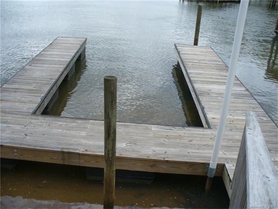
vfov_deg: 38.7
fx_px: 297
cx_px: 139
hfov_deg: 50.1
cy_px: 104
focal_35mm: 37
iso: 80
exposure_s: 1/125
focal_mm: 6.1
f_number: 5.6
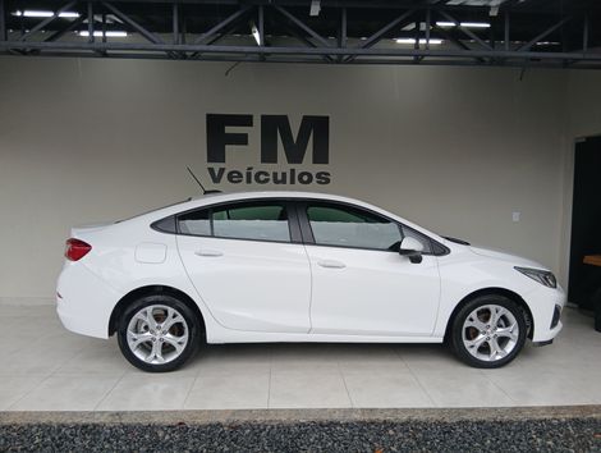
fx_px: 452
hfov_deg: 67.2
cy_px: 226
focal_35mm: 26
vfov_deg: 53.2
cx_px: 300
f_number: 1.8
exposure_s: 1/50
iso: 32
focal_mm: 3.98
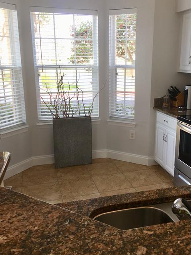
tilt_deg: -14.1
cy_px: 122
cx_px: 109
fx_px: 257
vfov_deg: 52.6
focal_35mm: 35
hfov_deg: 40.6
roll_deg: -0.3
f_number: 2.2
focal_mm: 4.15
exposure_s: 1/60
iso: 25
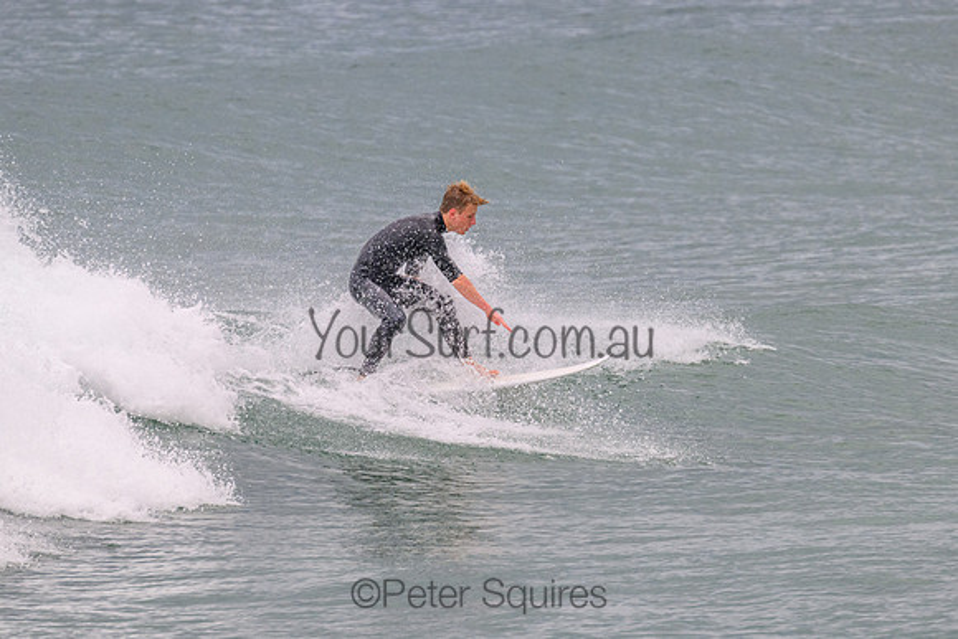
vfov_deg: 1.7
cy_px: 291
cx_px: 519
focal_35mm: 791
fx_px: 21048
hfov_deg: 2.6
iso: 1400
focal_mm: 630
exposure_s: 1/2000
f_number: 11
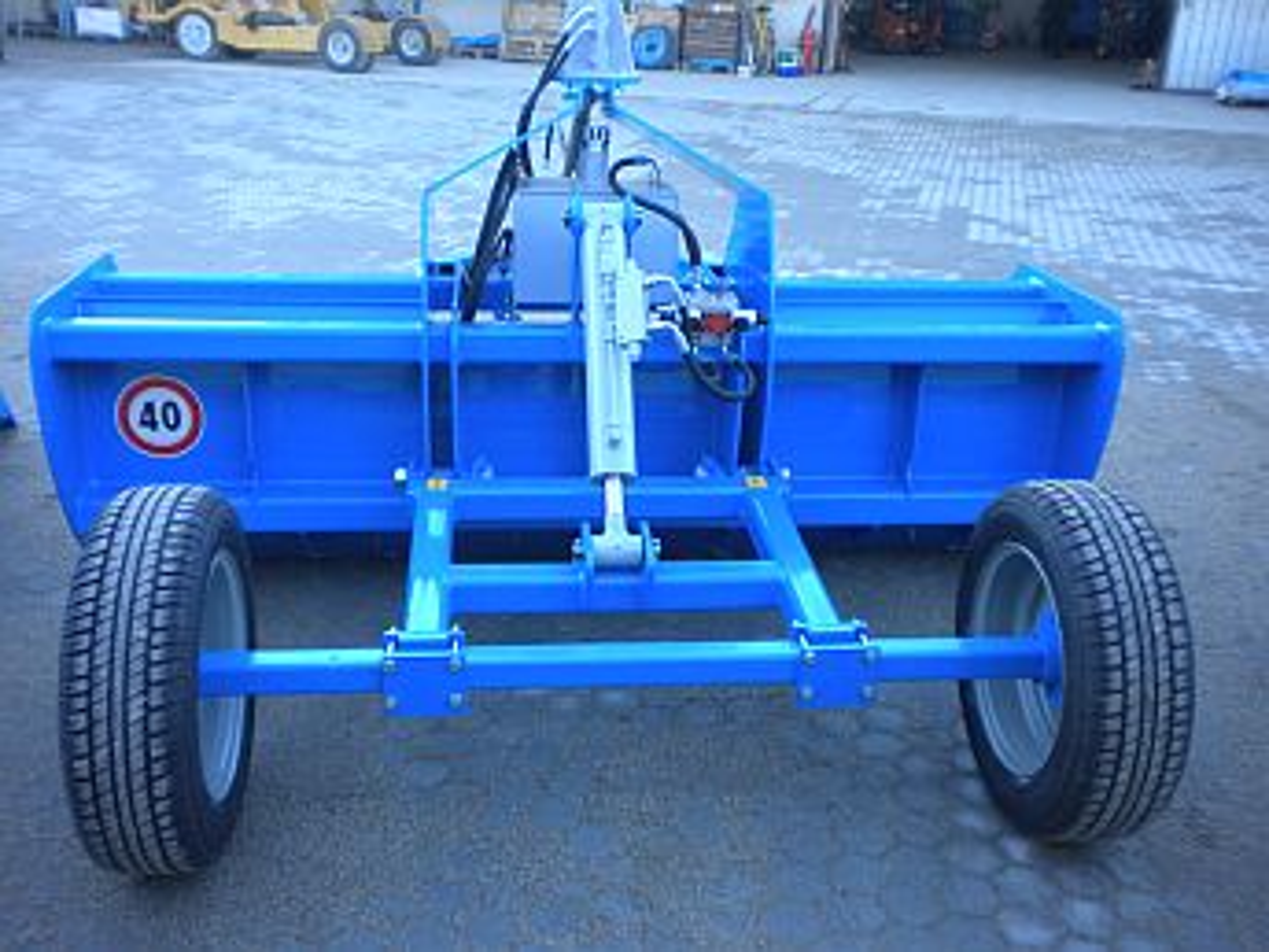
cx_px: 634
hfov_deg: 52.6
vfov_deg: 40.7
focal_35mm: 35
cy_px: 476
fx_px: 1283
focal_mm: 6.3
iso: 200
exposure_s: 1/112
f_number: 3.1
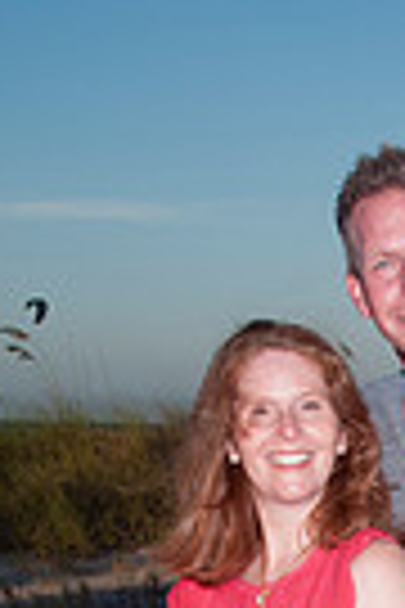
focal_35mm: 140
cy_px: 748
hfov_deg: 9.7
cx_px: 425
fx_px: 2362
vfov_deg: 14.2
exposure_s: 1/250
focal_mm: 28
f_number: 10
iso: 100
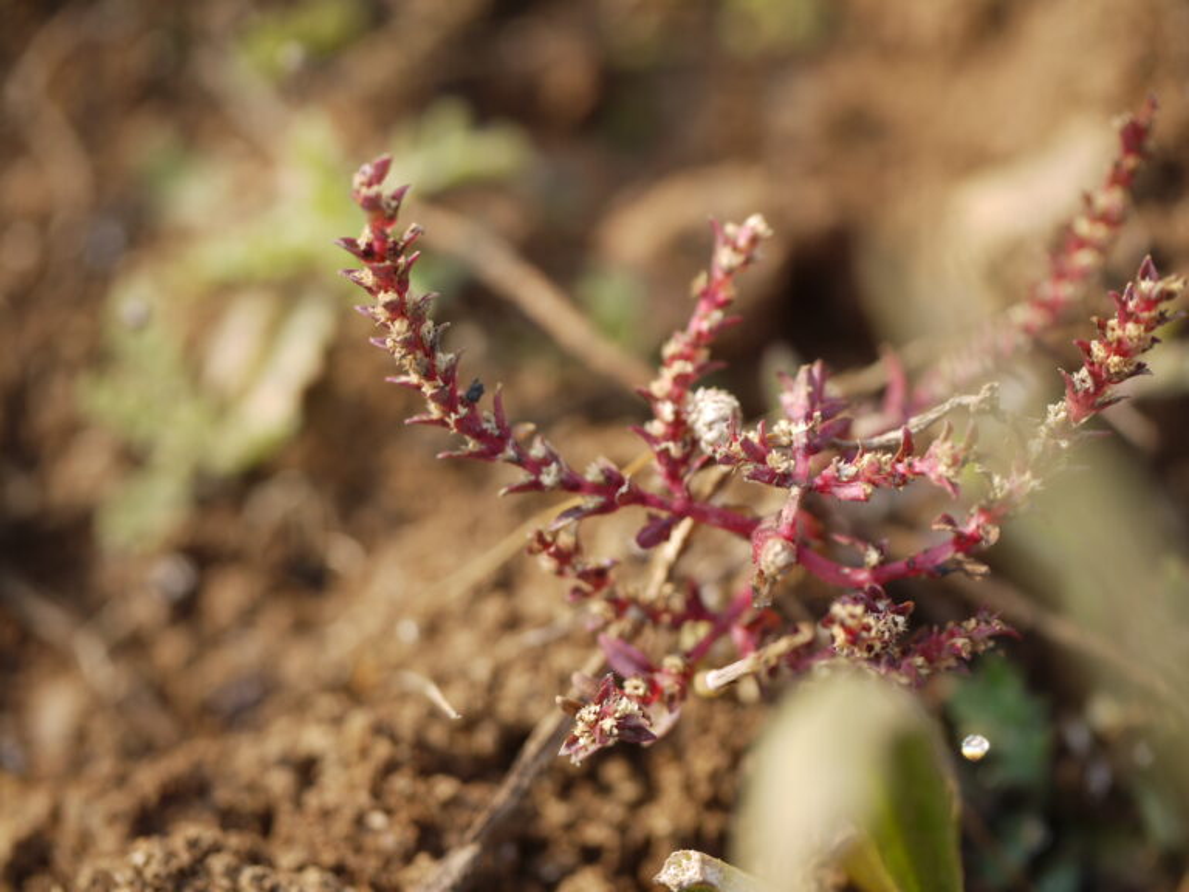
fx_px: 3091
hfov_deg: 21.8
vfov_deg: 16.4
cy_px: 446
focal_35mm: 90
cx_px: 594
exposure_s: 1/250
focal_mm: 45
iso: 100
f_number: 3.5
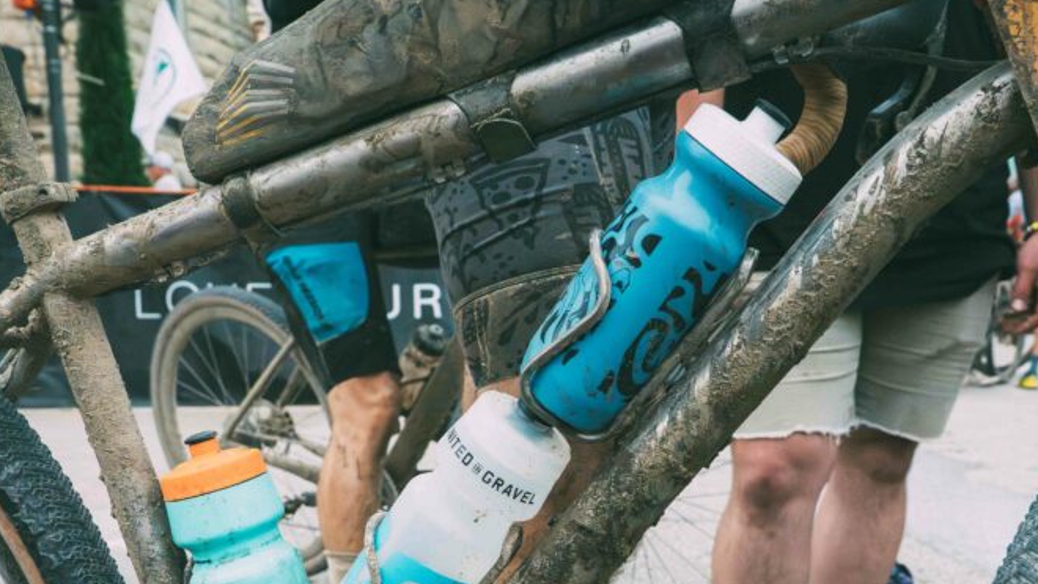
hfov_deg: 51.6
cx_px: 549
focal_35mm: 39
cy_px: 501
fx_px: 1073
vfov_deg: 29.4
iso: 5000
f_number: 6.3
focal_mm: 24
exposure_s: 1/1600
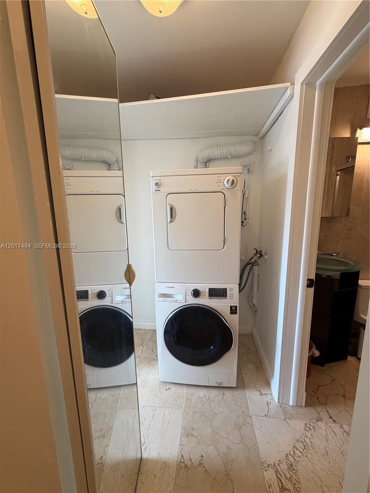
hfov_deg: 85.7
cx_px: 185
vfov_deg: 102.1
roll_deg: +1.0
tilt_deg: -8.7
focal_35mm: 14
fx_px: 200
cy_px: 246
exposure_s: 1/120
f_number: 2.2
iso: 200
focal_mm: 2.22
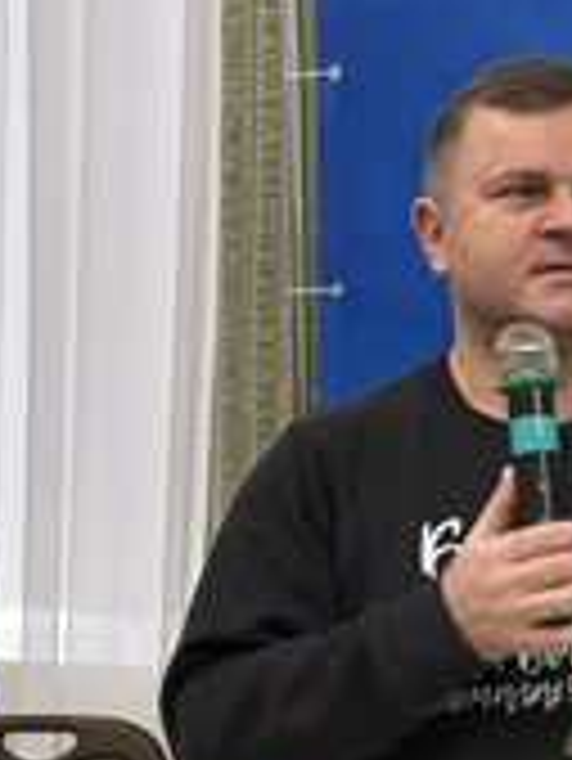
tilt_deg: -2.7
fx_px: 4005
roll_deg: -0.6
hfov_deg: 8.1
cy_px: 621
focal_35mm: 182
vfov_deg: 10.8
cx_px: 653
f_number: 2.8
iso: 500
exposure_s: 1/33
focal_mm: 9
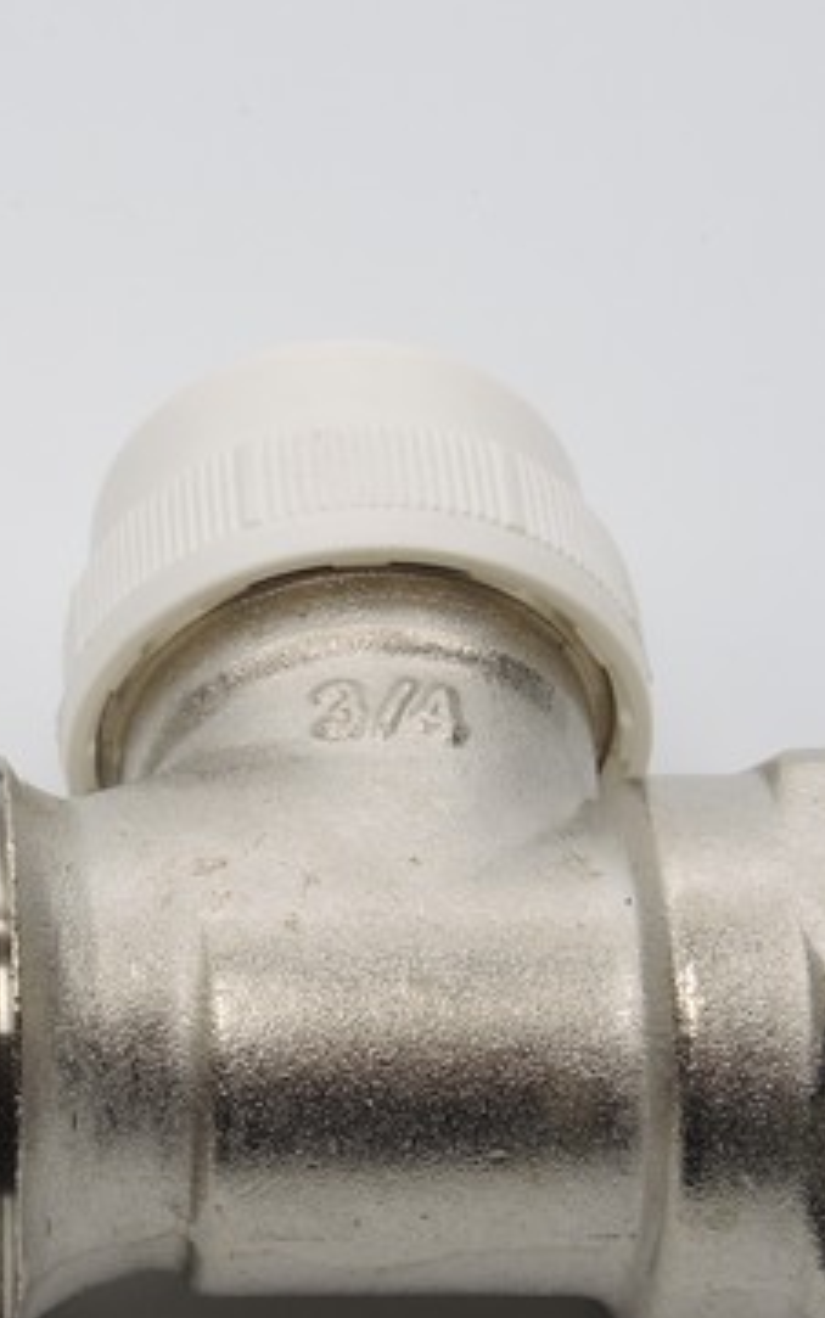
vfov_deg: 16.8
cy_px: 774
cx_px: 117
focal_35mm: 124
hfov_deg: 10.5
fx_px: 4455
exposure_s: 1/125
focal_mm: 14.1
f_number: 8
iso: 100
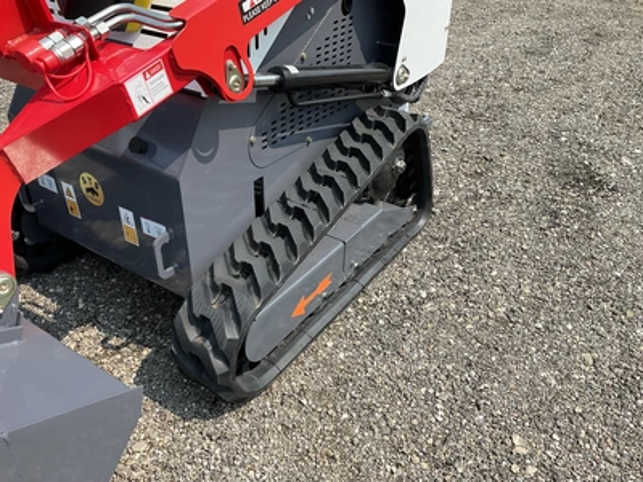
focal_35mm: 29
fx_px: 539
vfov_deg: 48.2
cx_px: 322
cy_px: 241
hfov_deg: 61.7
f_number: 1.8
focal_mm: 3
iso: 25
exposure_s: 1/1055
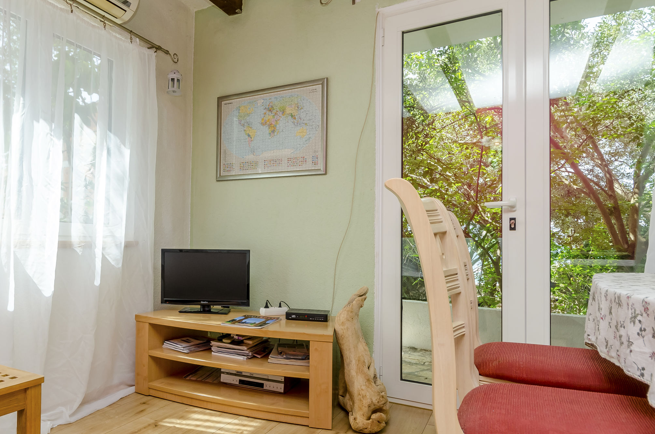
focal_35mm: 25
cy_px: 228
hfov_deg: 70.0
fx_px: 454
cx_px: 232
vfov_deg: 51.1
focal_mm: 12
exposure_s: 1/125
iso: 250
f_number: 9
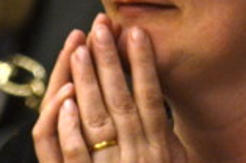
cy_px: -18
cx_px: 121
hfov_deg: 1.0
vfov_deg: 0.7
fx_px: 14068
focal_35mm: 2063
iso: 1250
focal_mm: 300
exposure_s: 1/80
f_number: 6.3
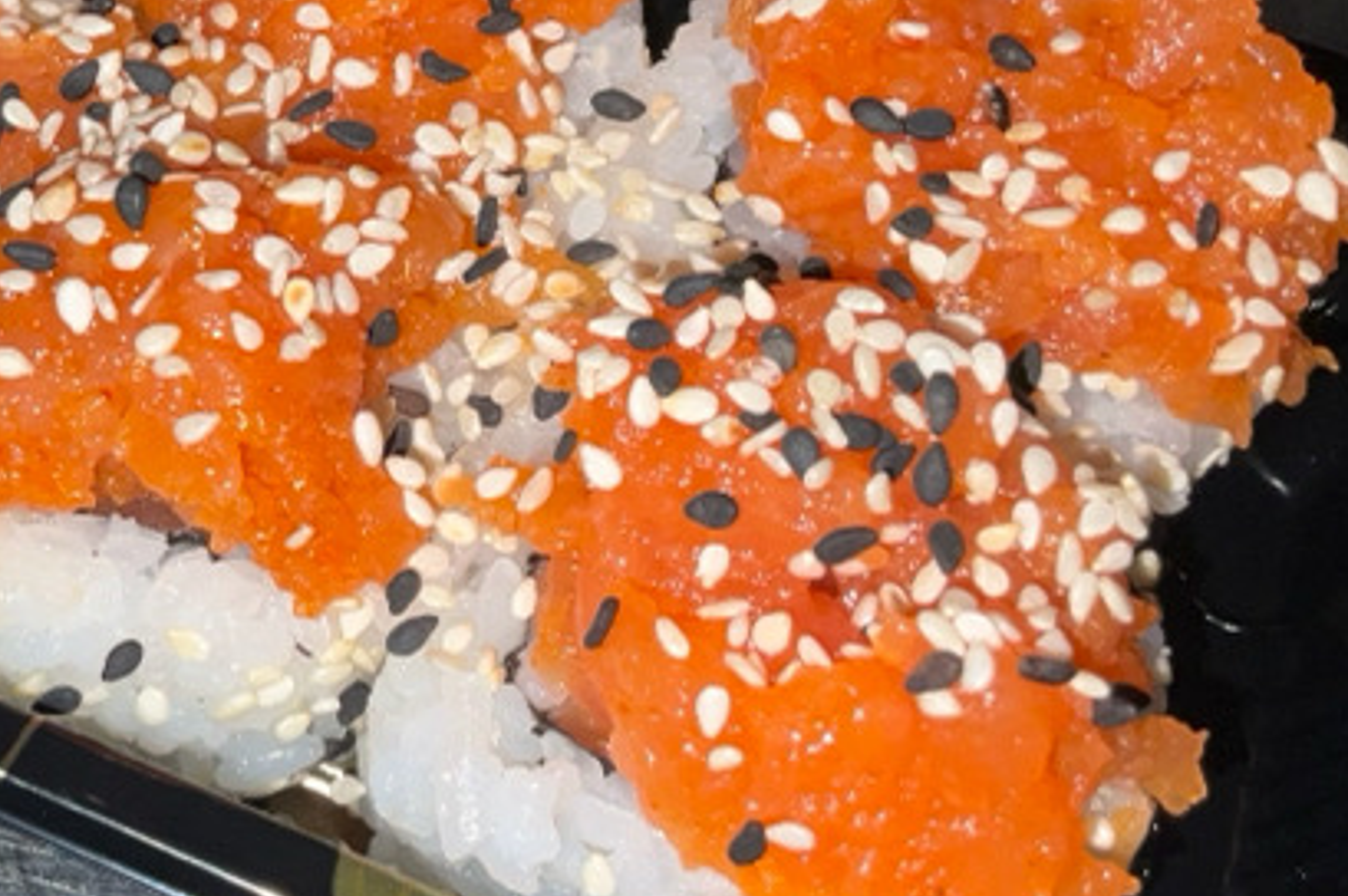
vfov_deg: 22.8
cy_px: 245
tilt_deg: -56.5
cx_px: 46
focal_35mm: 59
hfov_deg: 31.7
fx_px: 2207
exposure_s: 1/121
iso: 16
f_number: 1.8
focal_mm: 3
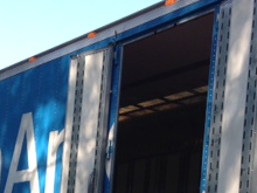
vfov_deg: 14.6
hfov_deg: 20.4
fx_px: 713
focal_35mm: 96
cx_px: 99
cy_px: 264
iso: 50
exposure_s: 1/393
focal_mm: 4.12
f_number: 2.4
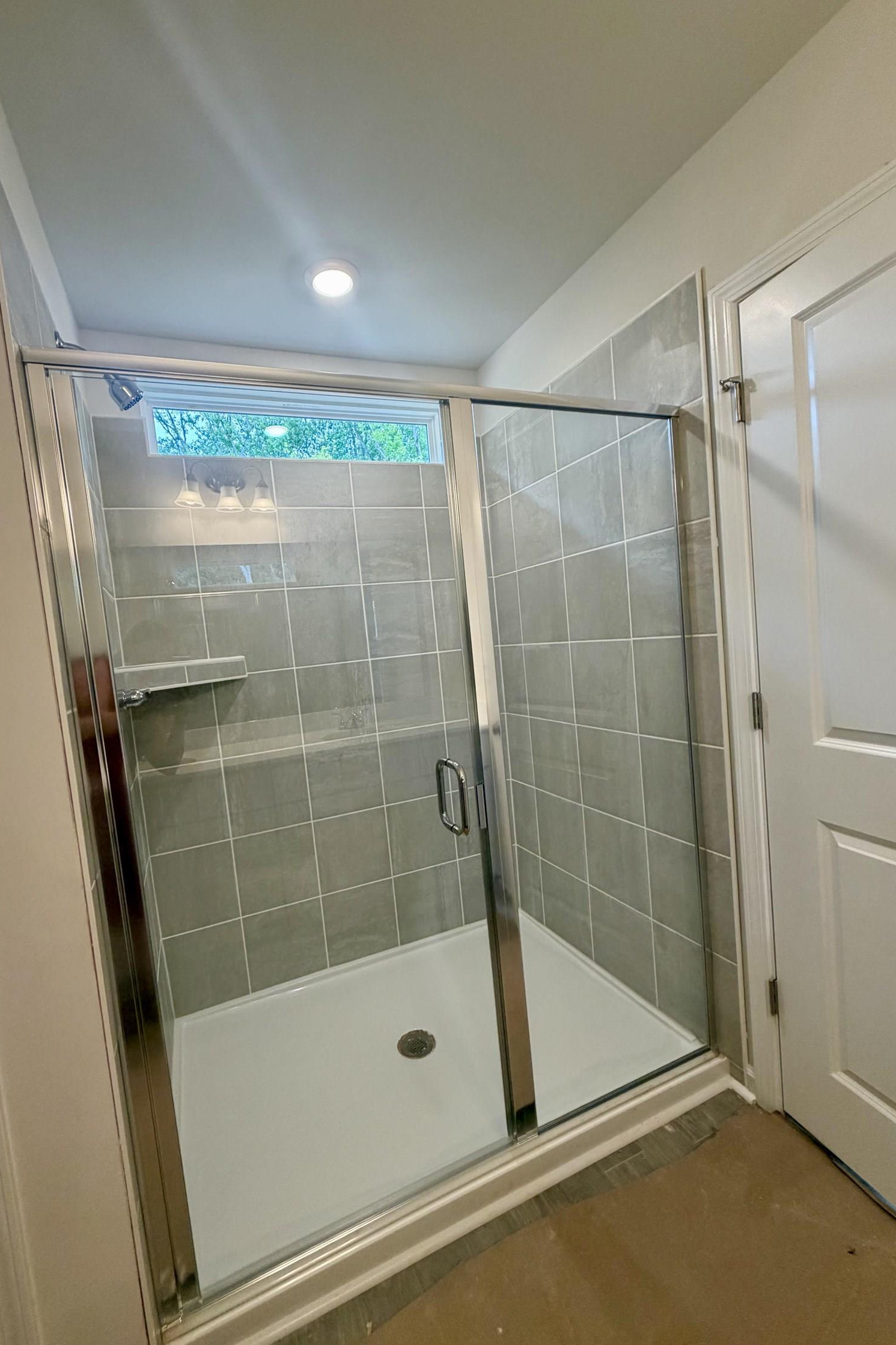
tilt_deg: -2.9
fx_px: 560
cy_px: 682
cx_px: 416
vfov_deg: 100.4
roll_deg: +5.9
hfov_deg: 77.2
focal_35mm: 15
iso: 200
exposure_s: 1/120
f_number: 2.2
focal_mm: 2.22
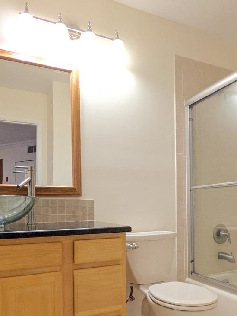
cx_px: 120
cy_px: 208
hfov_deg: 49.8
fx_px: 255
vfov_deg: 62.0
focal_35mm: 28
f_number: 2.2
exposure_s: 1/120
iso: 436
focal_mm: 2.22
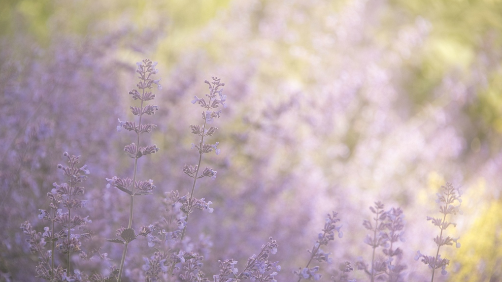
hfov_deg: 10.8
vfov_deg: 6.1
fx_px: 2662
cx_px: 250
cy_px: 165
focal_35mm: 200
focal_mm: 190
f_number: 5.6
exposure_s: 1/400
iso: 500
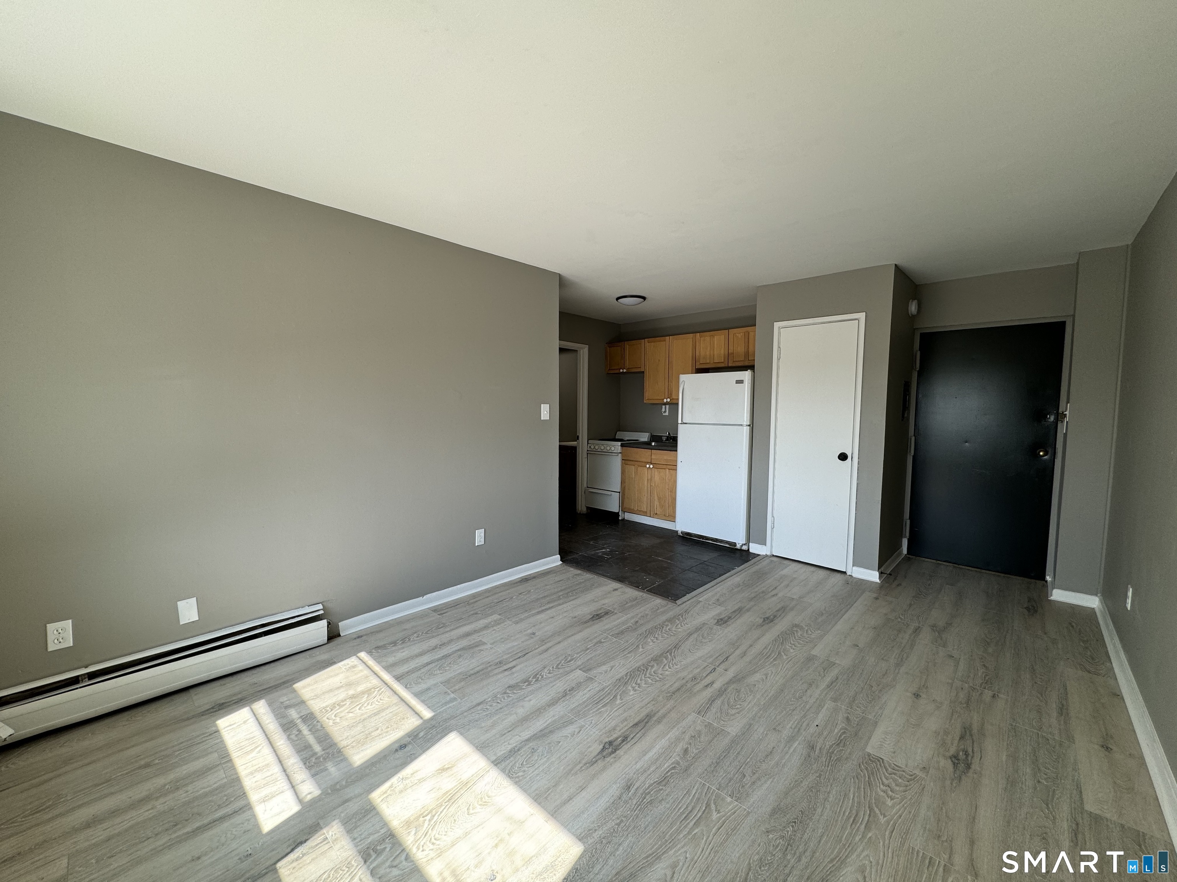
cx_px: 588
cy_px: 441
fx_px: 476
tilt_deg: -4.3
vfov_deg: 85.7
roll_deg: -0.6
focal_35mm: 14
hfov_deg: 102.1
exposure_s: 1/99
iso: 50
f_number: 2.2
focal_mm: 2.22
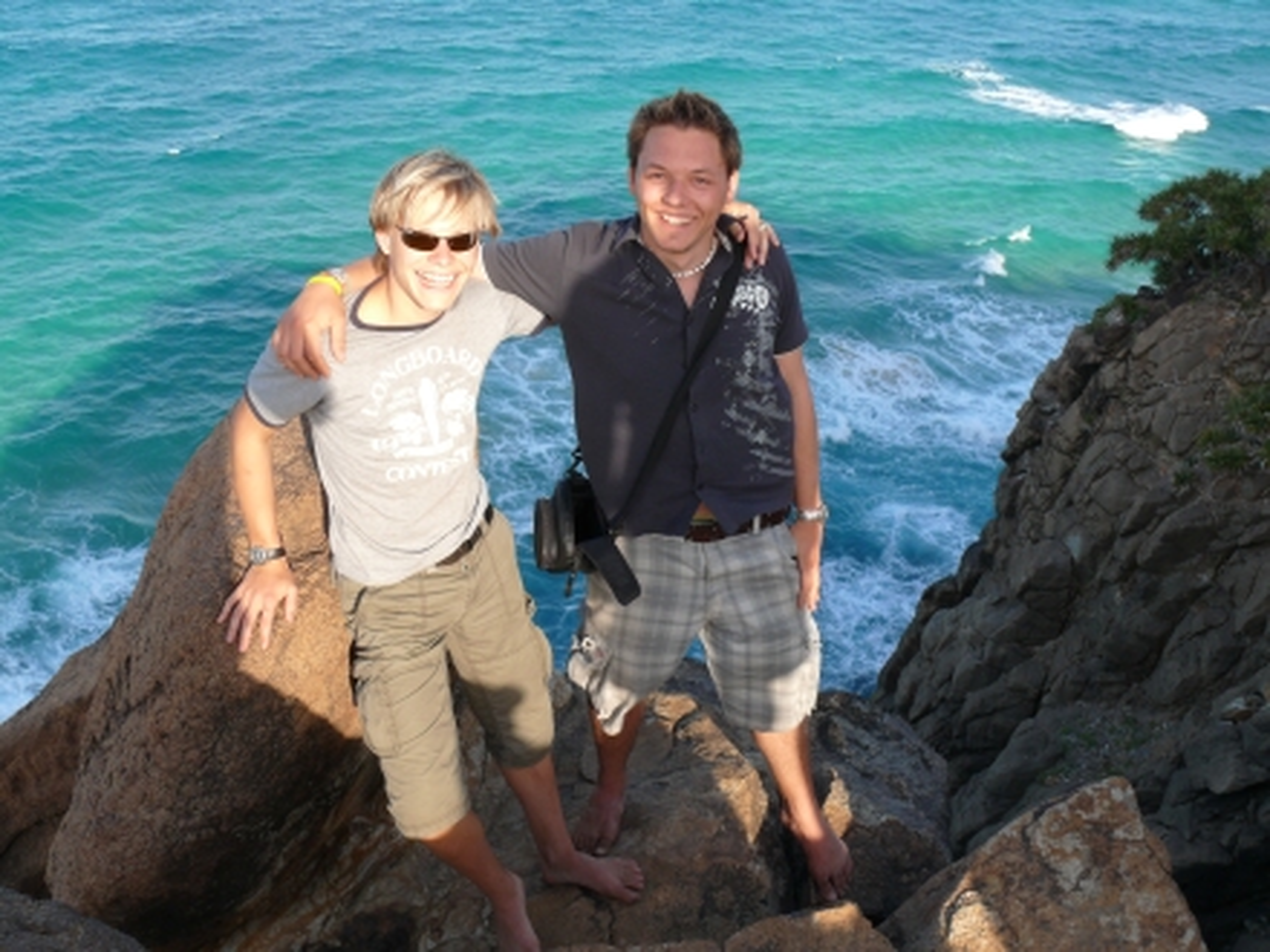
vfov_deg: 40.7
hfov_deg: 52.6
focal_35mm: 35
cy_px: 476
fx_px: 1284
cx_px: 635
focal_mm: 7.4
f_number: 5.6
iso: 100
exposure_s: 1/200
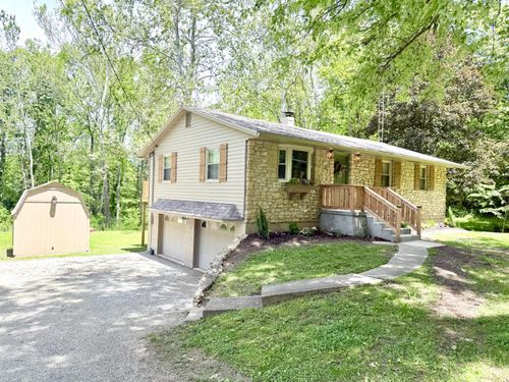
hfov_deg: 71.6
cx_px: 254
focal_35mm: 24
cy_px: 191
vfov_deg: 56.8
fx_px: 353
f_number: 1.78
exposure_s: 1/1385
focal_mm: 6.76
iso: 100
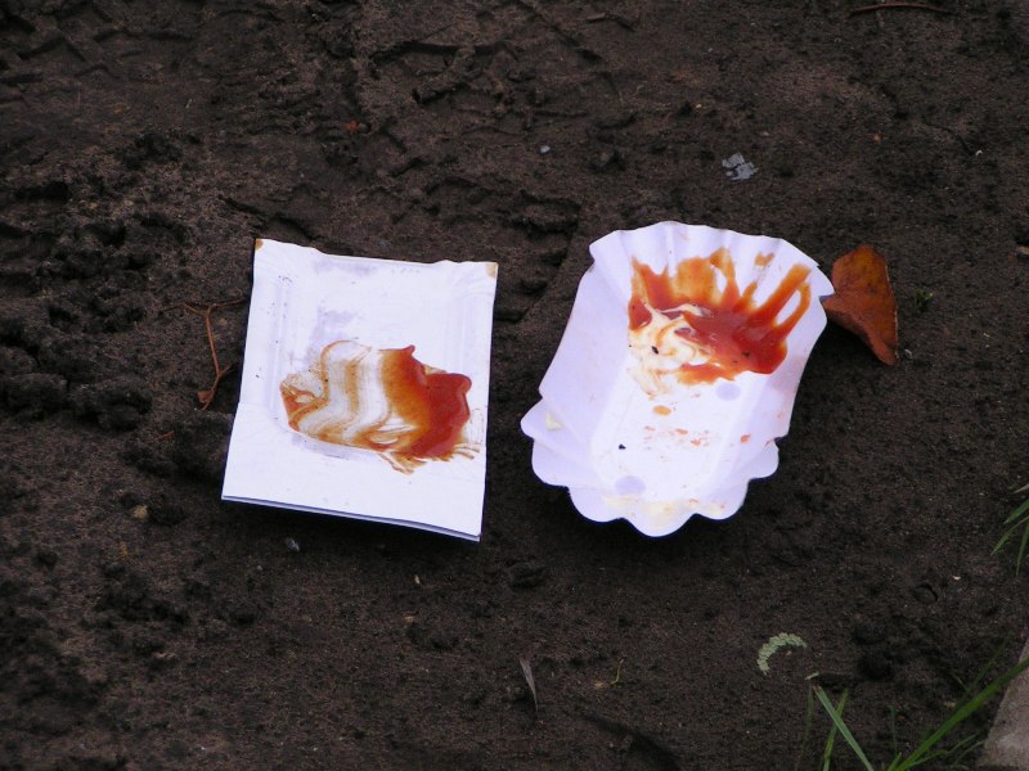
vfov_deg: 6.9
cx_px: 514
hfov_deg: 9.2
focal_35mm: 216
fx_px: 6421
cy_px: 386
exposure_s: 1/250
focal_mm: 33
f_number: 3.5
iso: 160
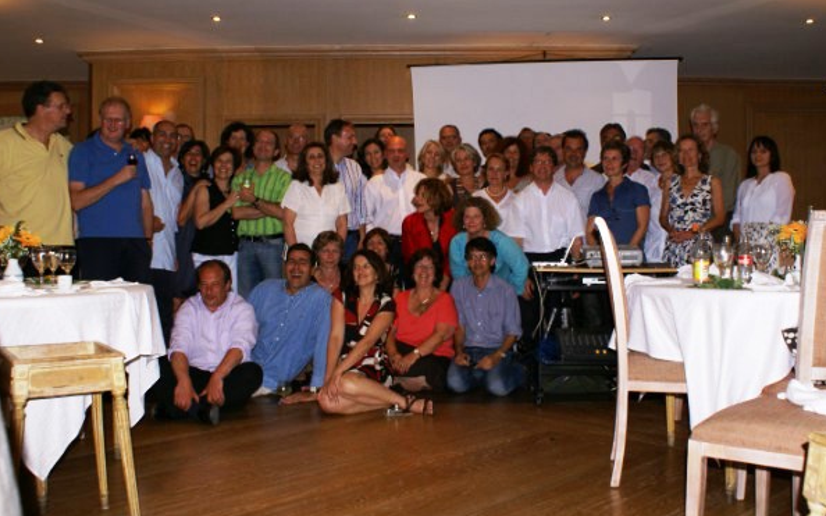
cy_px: 239
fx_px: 743
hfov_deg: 58.1
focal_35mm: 33
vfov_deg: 38.3
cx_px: 432
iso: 400
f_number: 5.6
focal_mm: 20
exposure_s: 1/60
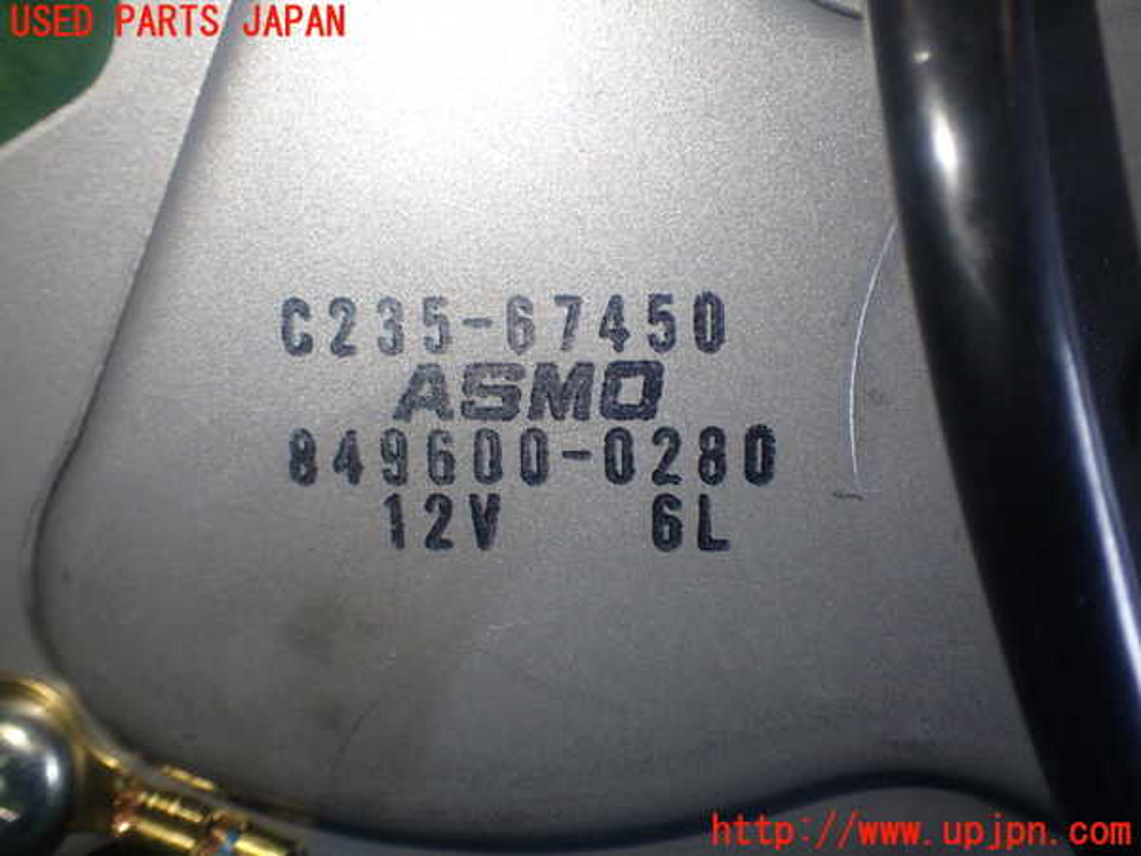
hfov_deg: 45.8
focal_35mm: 41
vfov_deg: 35.1
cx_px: 570
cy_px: 428
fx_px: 1351
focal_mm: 7.31
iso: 200
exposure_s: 1/80
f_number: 2.8
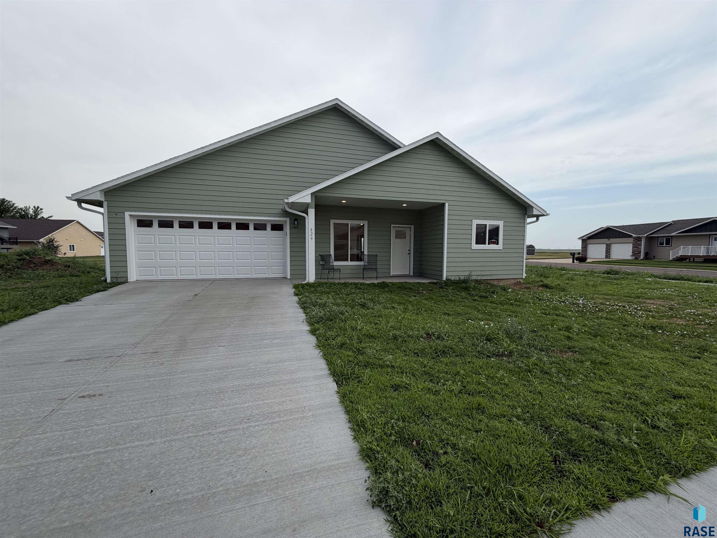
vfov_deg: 85.7
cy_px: 269
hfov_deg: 102.1
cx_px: 358
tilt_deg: -4.0
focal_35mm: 14
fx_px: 290
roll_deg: -0.2
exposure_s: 1/734
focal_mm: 2.22
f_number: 2.2
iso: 40
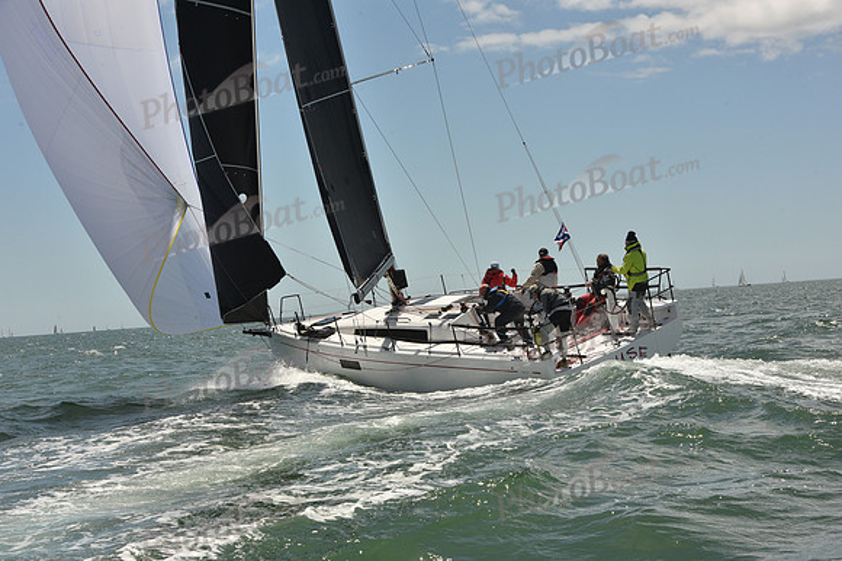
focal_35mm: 70
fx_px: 1638
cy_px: 280
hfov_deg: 28.8
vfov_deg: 19.5
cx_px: 421
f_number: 13
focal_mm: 70
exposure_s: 1/800
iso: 320
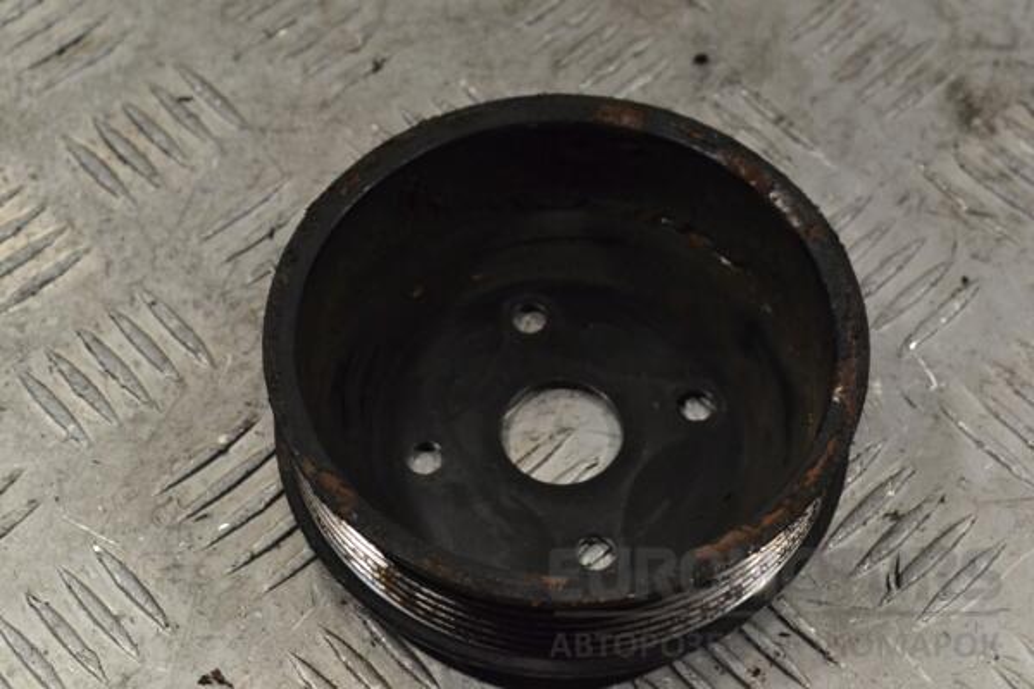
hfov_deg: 28.1
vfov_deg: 18.9
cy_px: 344
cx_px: 517
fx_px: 2068
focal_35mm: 72
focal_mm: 48
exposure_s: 1/400
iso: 3200
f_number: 10
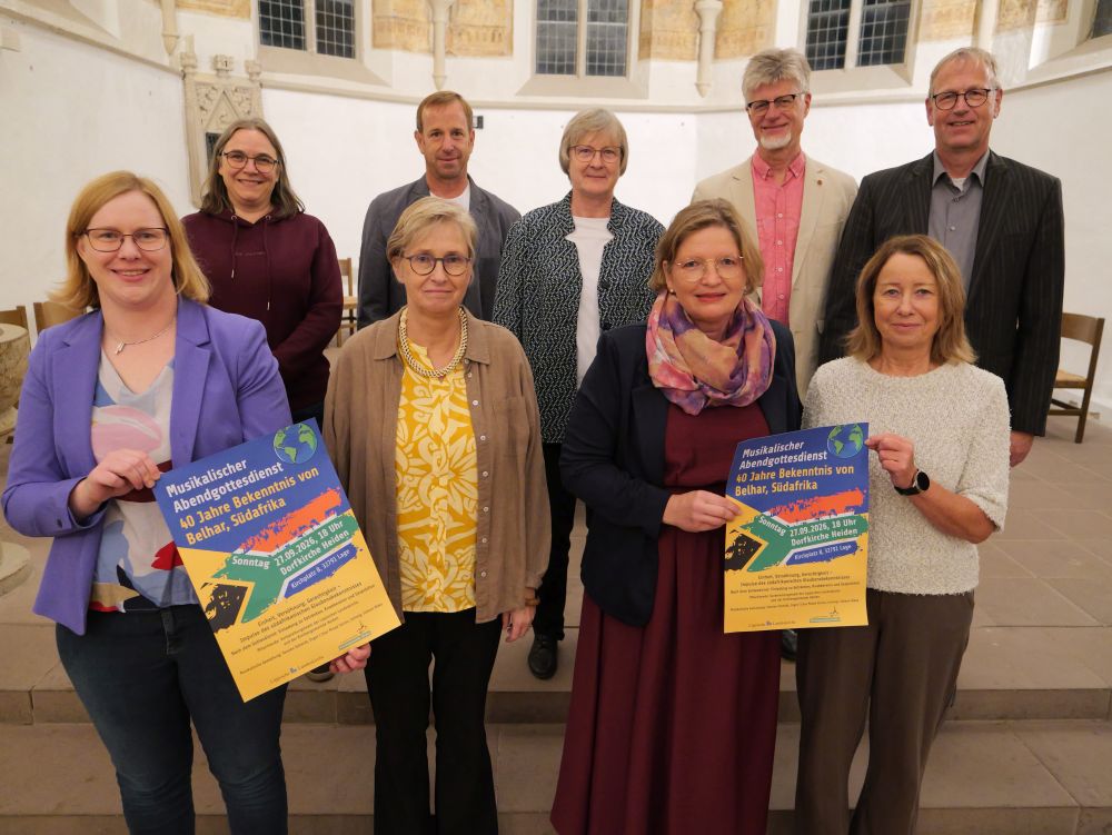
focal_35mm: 26
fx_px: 836
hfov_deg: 67.3
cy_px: 418
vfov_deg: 53.1
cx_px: 556
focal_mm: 13
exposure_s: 1/60
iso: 3200
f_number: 2.9
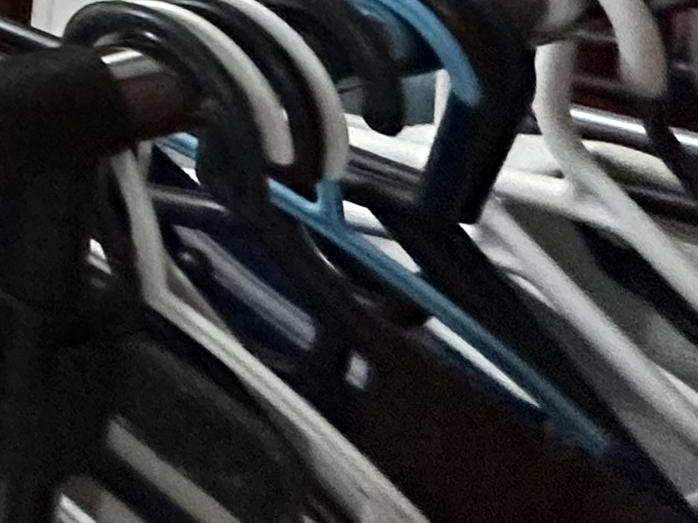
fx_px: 1593
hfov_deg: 17.3
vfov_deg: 12.8
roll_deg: -2.7
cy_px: -839
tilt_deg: -8.8
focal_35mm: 79
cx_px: -722
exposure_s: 1/60
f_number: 2.2
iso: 500
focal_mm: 2.22
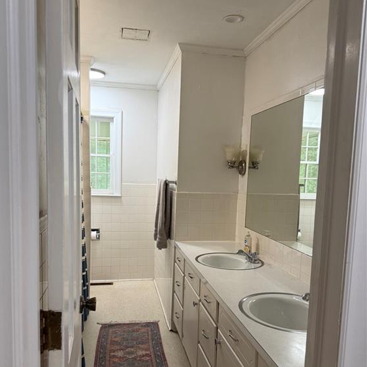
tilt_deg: -6.4
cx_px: 180
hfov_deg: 55.6
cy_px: 208
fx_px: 348
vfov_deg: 55.4
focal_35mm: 29
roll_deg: -1.4
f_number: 1.78
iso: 160
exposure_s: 1/120
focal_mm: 6.76
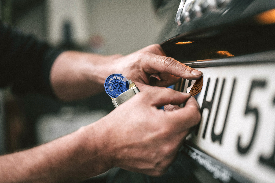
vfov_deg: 27.0
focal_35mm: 50
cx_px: 138
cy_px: 92
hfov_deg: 39.6
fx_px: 382
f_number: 2
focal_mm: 50
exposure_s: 1/250
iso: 100
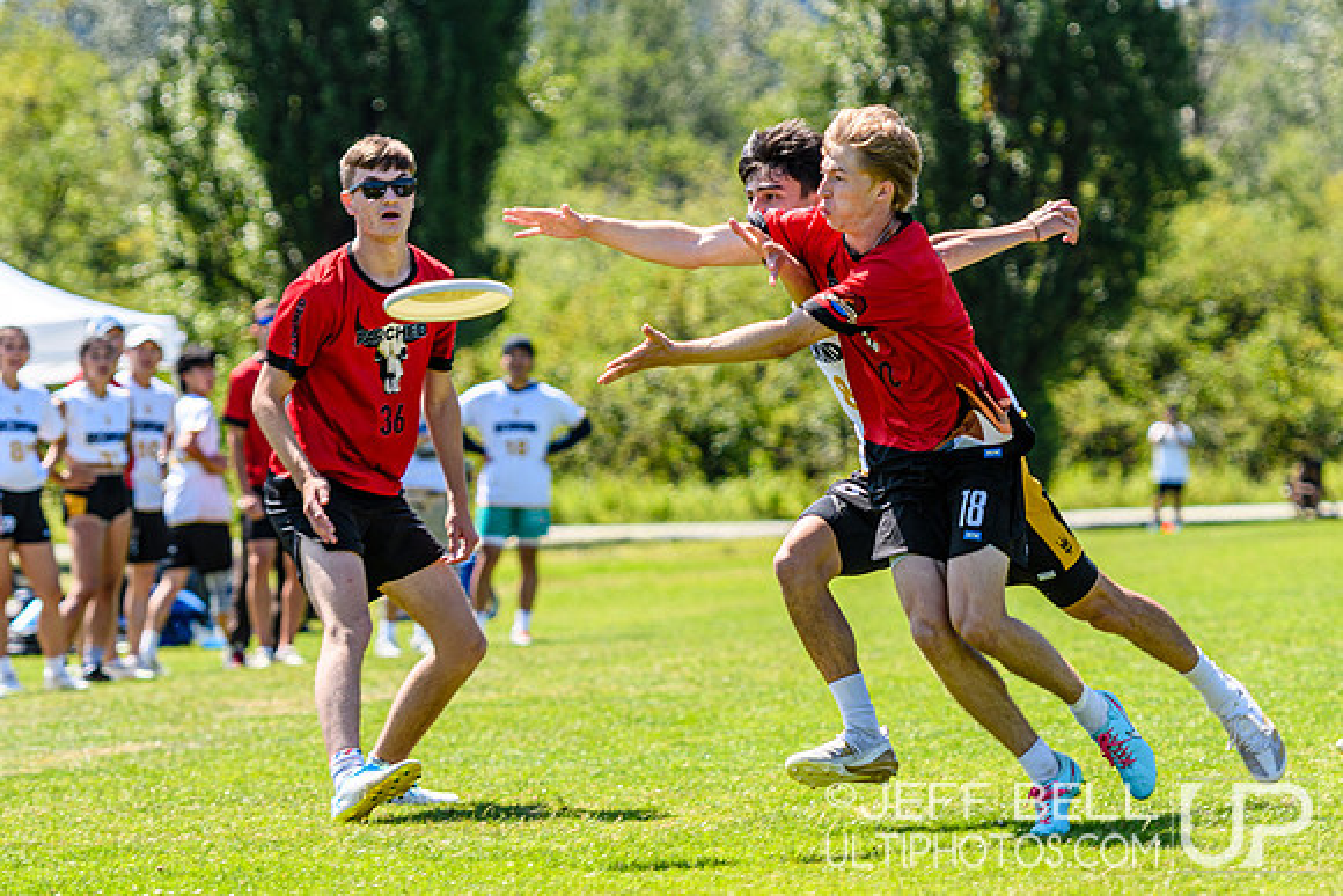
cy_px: 426
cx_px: 840
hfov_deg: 8.9
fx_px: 8607
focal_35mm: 231
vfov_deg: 6.0
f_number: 3.2
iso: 100
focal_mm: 122
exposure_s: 1/1000
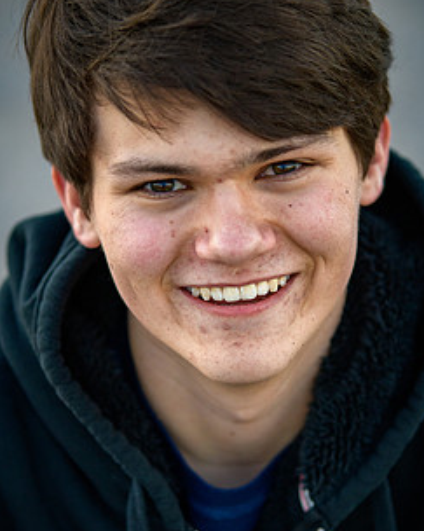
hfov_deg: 11.7
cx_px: 218
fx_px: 2072
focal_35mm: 132
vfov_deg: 14.6
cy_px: 299
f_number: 2.8
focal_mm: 95
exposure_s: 1/640
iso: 250
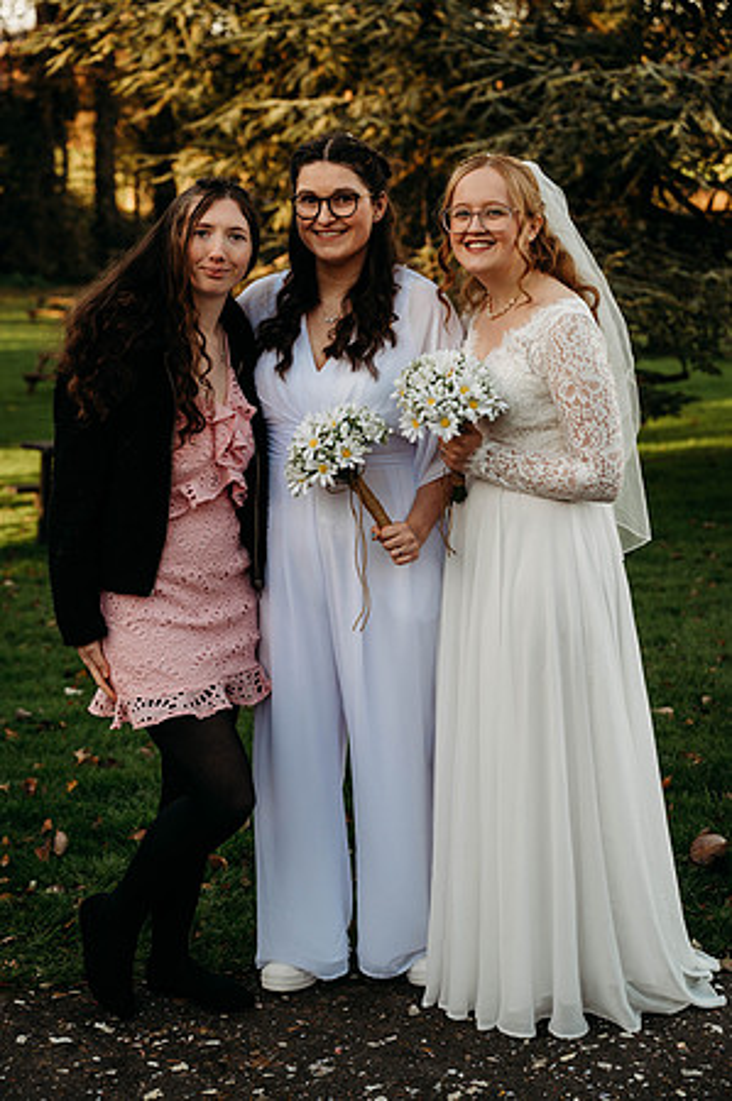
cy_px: 550
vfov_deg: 31.9
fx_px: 1926
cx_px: 366
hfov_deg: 21.5
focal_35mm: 63
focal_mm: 63
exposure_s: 1/250
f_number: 4
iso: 100
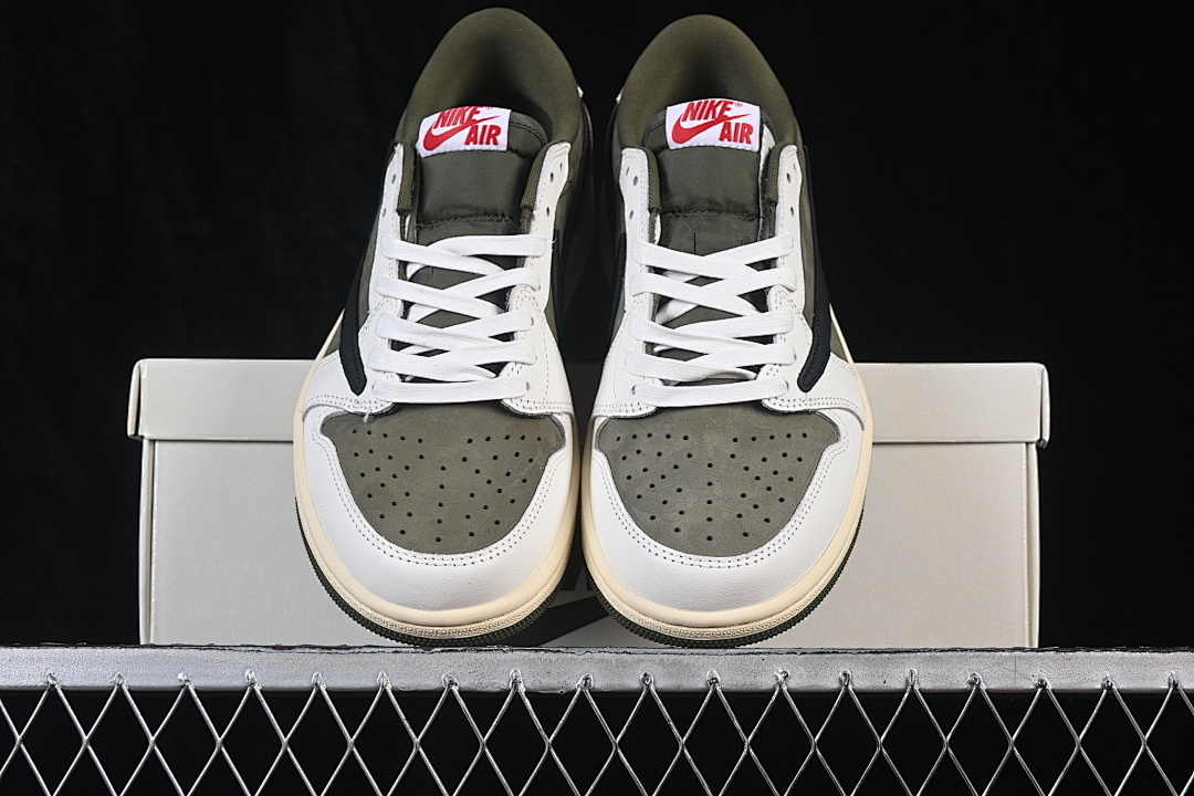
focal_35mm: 75
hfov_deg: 27.0
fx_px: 2487
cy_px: 398
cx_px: 597
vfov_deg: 18.2
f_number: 8
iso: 160
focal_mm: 50
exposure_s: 1/80
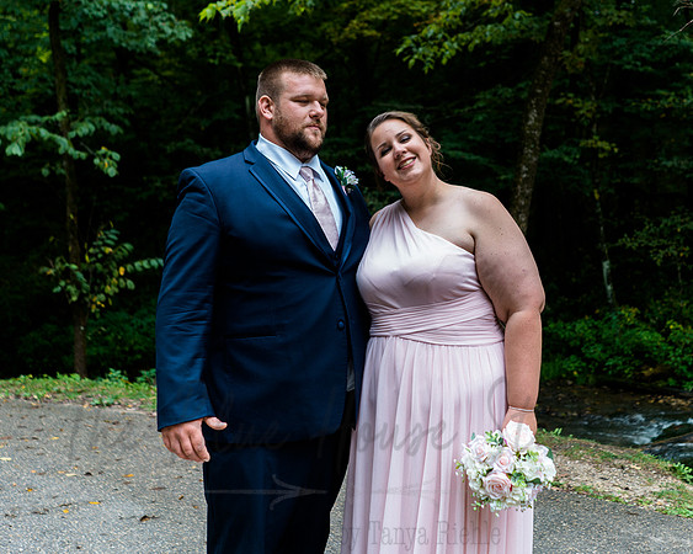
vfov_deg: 37.9
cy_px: 232
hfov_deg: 46.6
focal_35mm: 39
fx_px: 805
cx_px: 368
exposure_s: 1/80
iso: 80
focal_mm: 28
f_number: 2.5
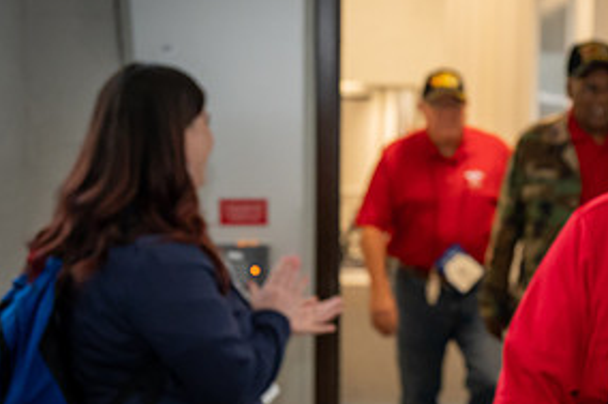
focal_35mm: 98
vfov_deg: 13.9
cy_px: 284
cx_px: 619
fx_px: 1654
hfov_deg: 20.1
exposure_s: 1/100
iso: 4500
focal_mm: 48
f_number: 5.6
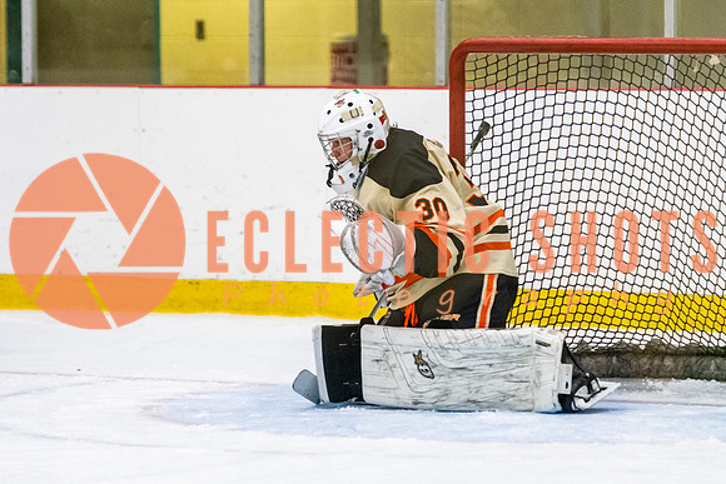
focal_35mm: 299
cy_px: 274
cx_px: 383
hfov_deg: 6.9
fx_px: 6028
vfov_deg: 4.6
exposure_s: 1/640
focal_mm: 150
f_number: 3.2
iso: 3200
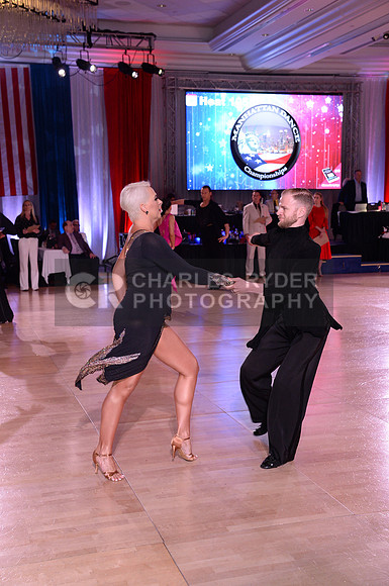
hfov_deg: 26.9
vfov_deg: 39.6
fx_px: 813
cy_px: 293
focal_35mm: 50
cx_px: 194
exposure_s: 1/250
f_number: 5.6
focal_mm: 50
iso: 2000
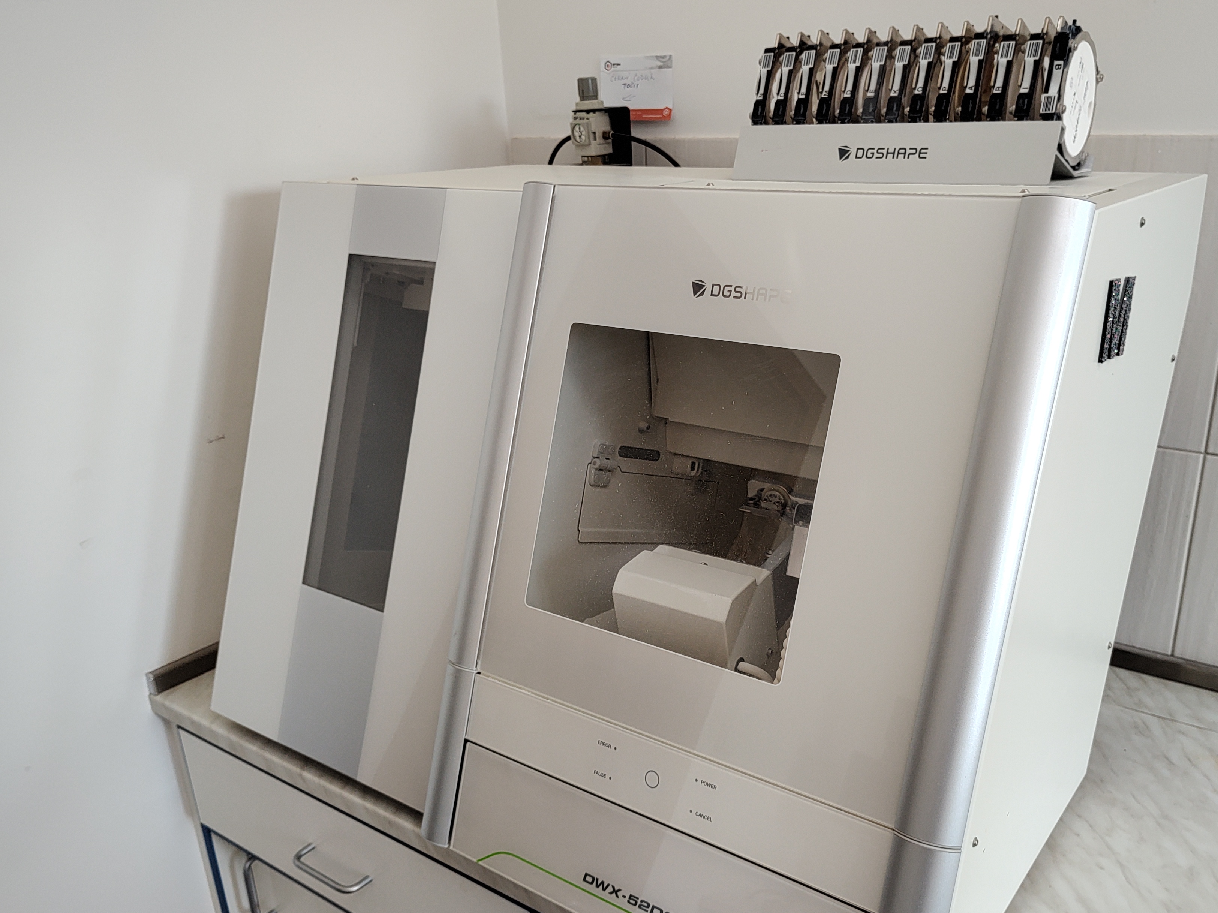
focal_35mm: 29
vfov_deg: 48.0
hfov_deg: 61.4
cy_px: 531
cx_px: 689
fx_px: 1020
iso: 179
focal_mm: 5.56
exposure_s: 1/100
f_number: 1.8
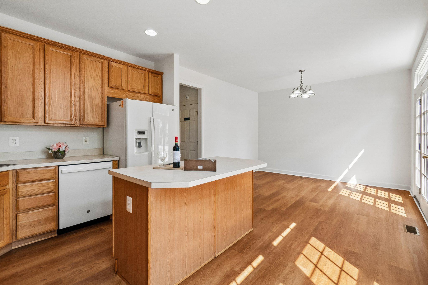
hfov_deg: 100.4
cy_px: 142
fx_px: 178
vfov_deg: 77.3
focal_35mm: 15
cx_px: 214
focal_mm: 10
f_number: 5.6
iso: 400
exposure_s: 1/500
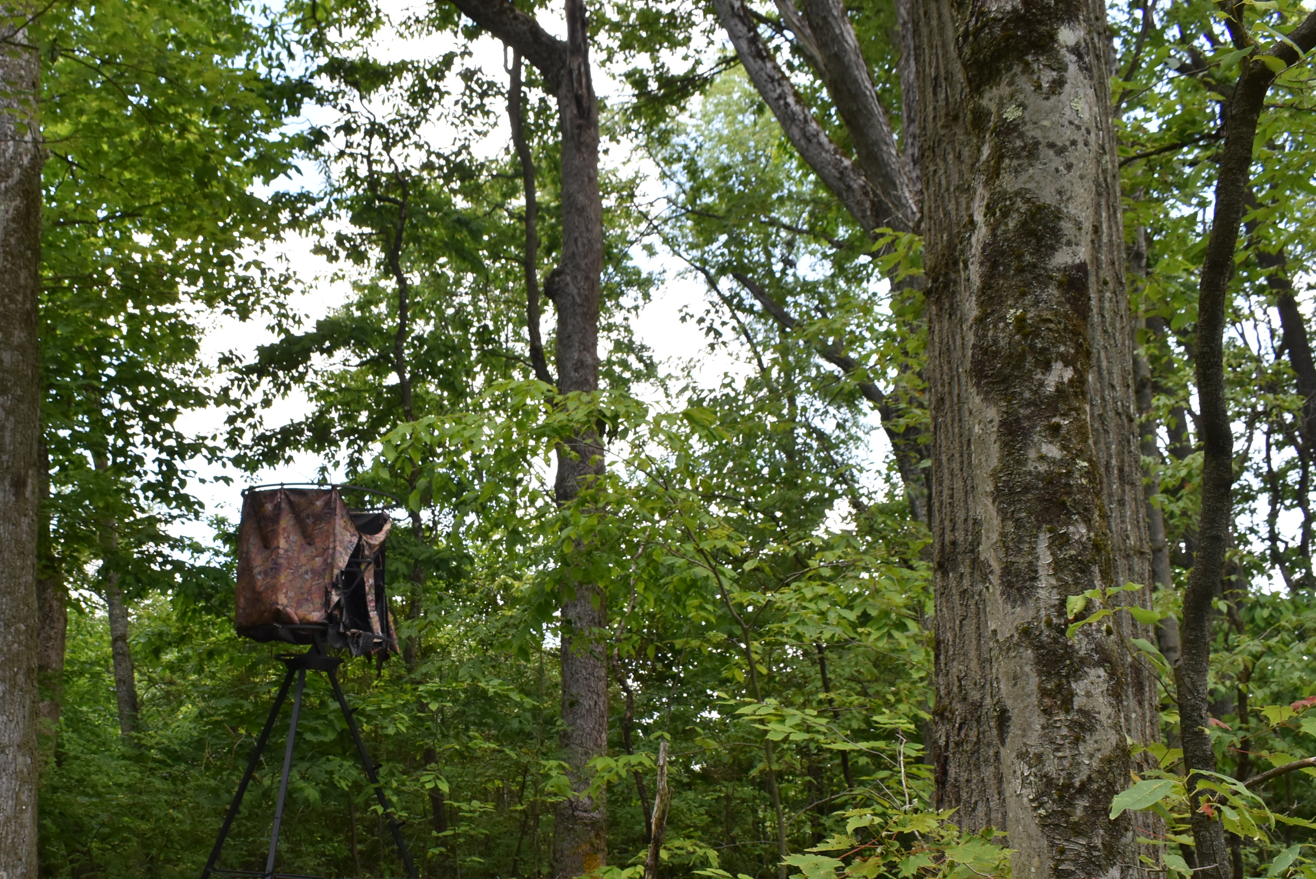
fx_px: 1672
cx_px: 454
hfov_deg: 42.5
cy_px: 633
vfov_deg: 29.1
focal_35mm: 46
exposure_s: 1/200
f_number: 7.1
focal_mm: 21
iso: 400
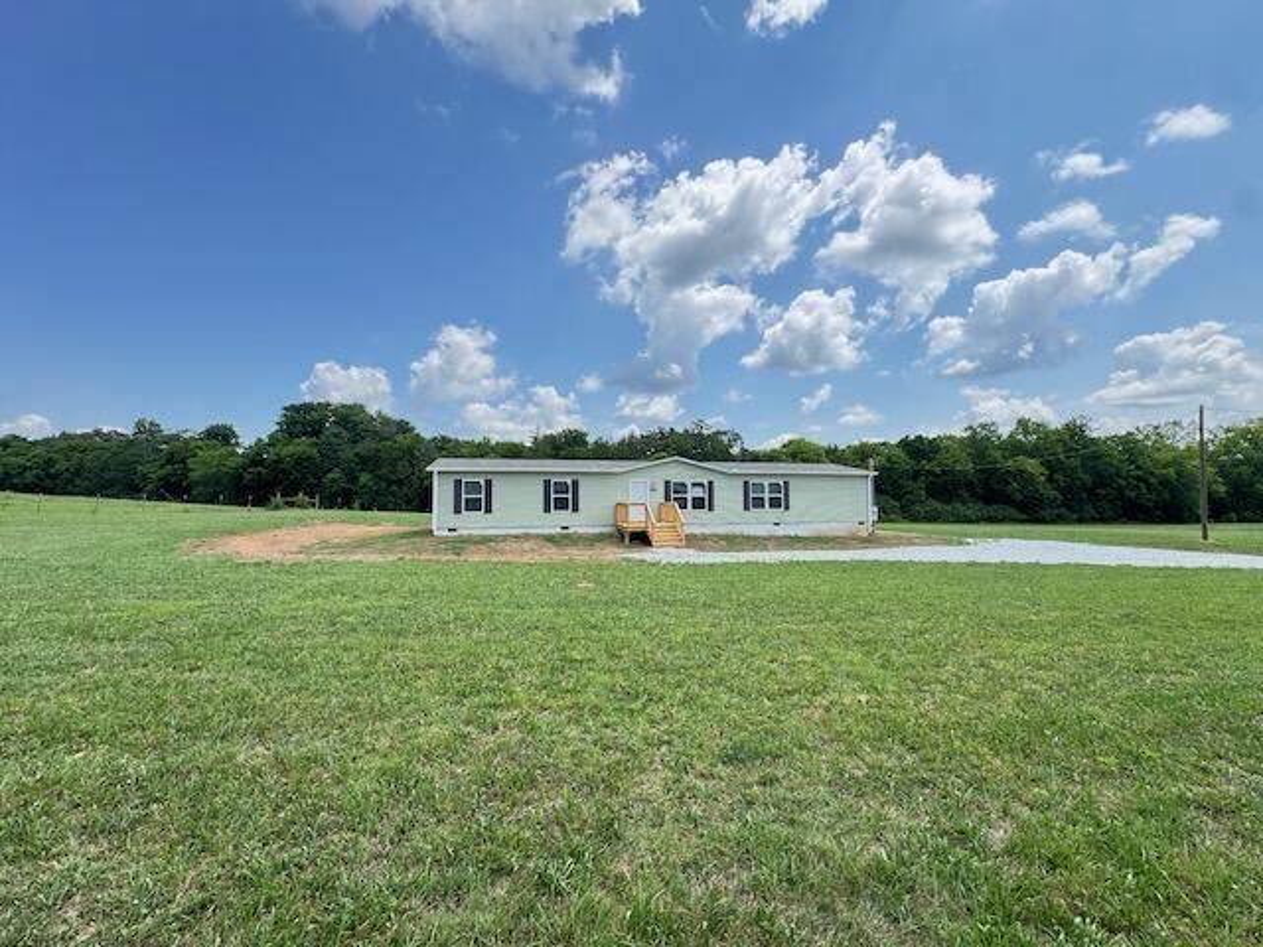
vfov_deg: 85.7
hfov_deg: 102.1
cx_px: 632
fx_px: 511
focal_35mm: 14
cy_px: 474
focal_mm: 2.22
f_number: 2.2
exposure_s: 1/445
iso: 40
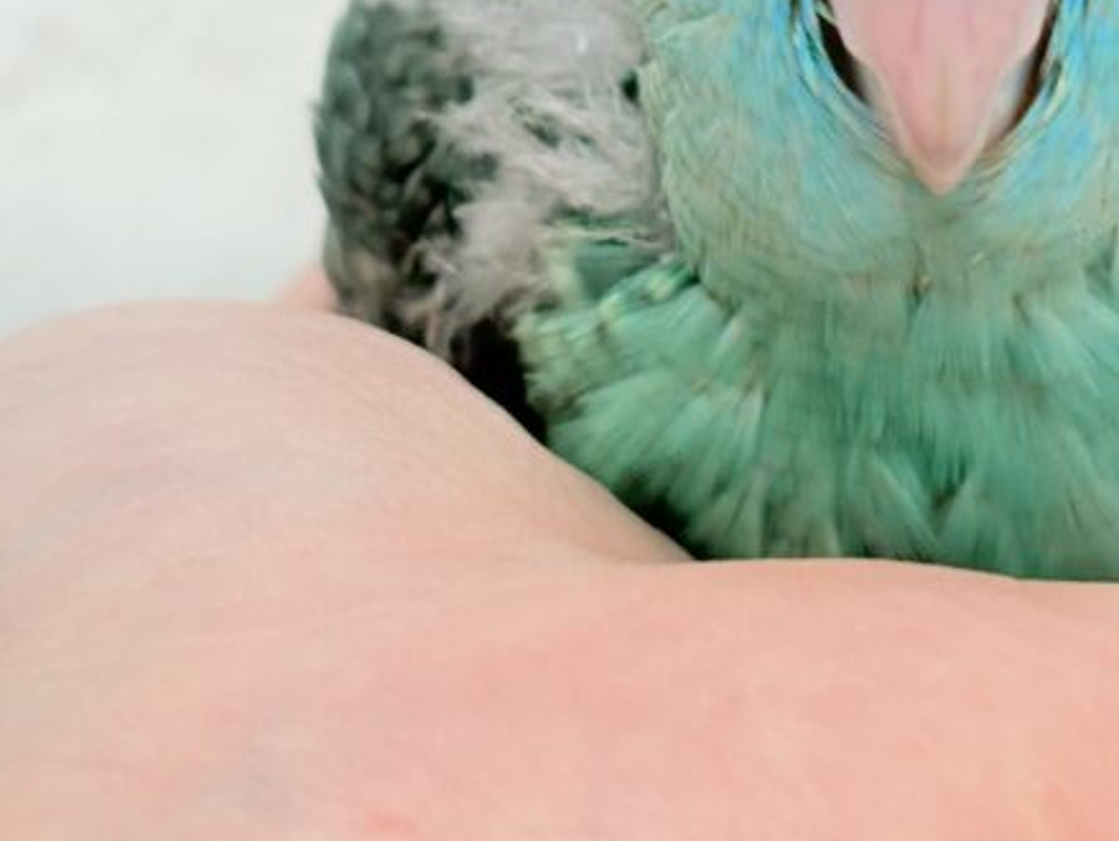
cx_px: 834
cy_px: -143
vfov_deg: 10.3
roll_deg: +2.2
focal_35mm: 142
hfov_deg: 13.8
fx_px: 4594
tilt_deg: -2.7
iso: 40
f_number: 1.6
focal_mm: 5.96
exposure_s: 1/50
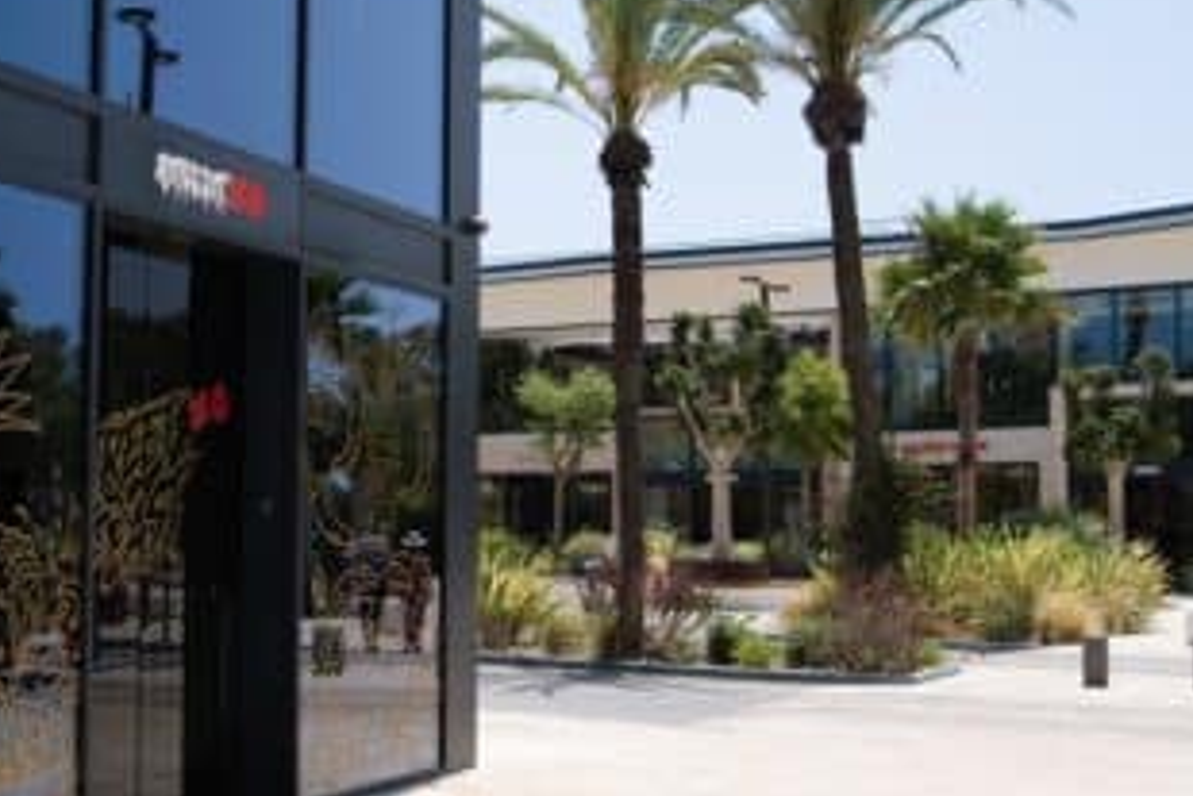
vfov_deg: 22.3
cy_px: 331
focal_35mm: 61
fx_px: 2022
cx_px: 496
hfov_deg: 32.8
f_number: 5
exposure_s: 1/640
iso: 100
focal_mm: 28
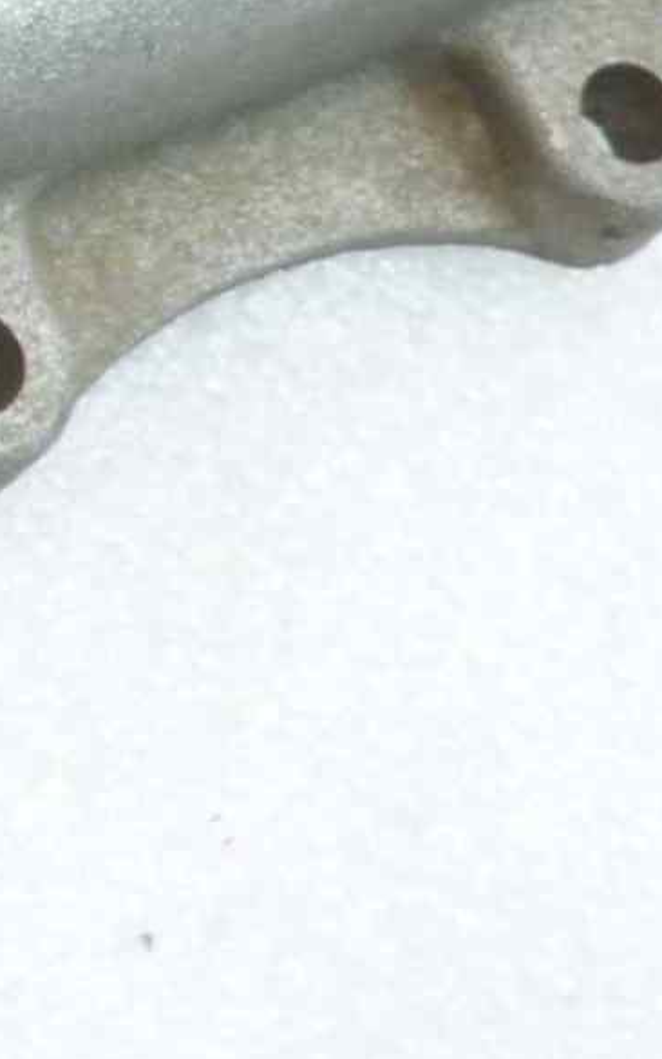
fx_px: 3346
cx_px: -966
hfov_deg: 9.8
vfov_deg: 17.3
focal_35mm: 116
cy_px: -148
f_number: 3.3
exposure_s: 1/13
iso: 80
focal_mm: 4.1
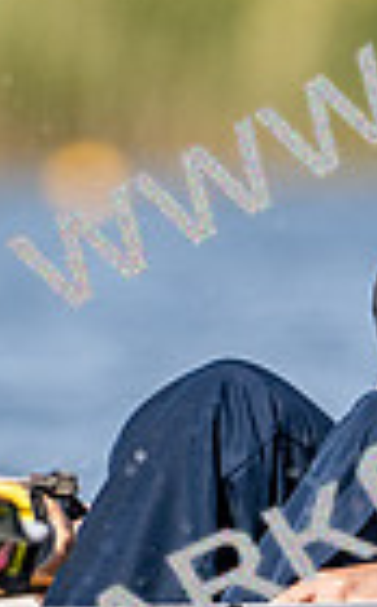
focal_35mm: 2536
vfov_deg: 0.8
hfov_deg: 0.5
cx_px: 542
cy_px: 321
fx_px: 41862
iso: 160
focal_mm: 400
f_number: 4.5
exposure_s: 1/2500
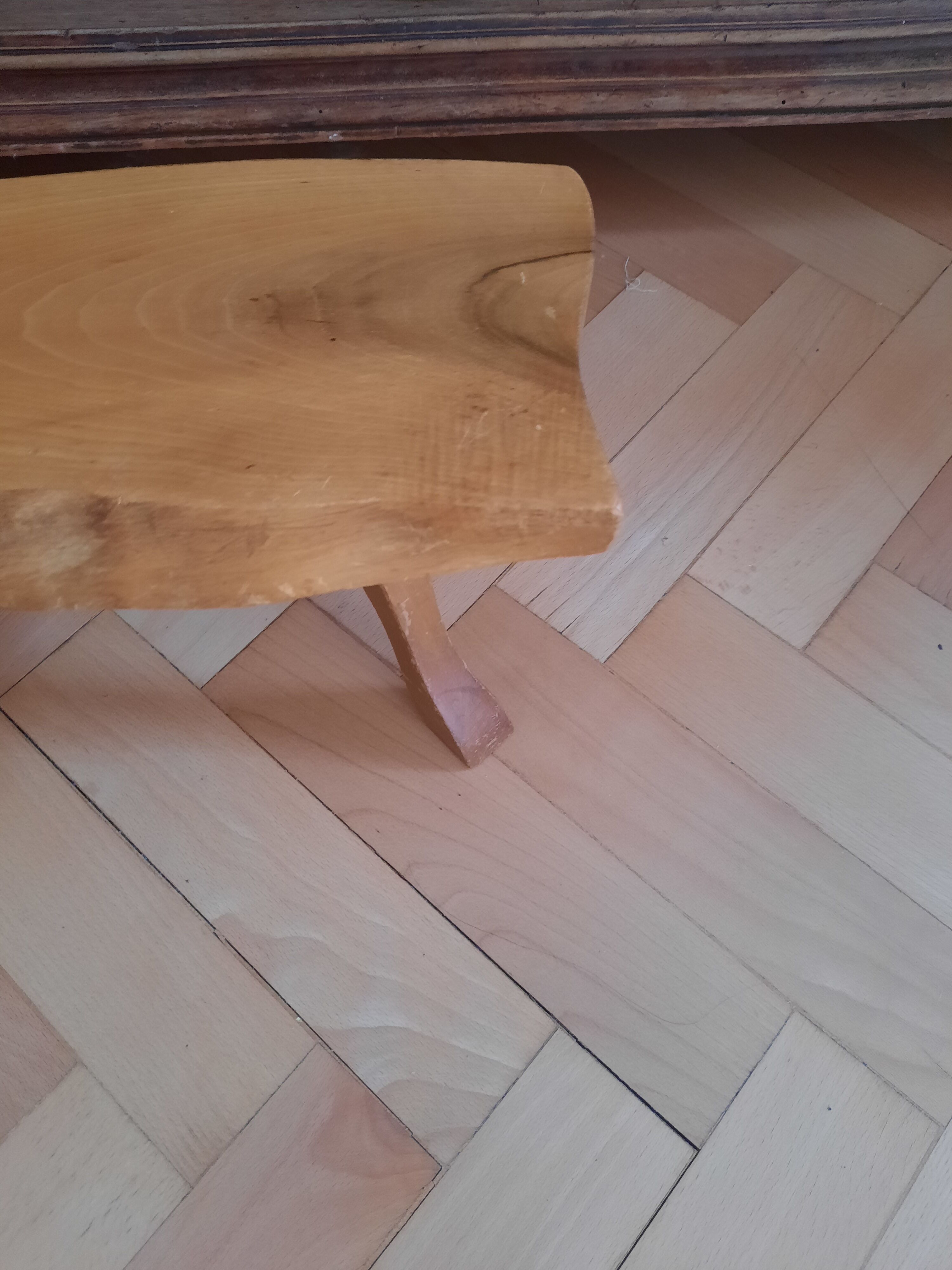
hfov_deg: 54.9
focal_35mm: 25
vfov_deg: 69.4
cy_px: 635
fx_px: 917
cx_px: 476
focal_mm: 4.6
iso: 400
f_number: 2
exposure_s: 1/33
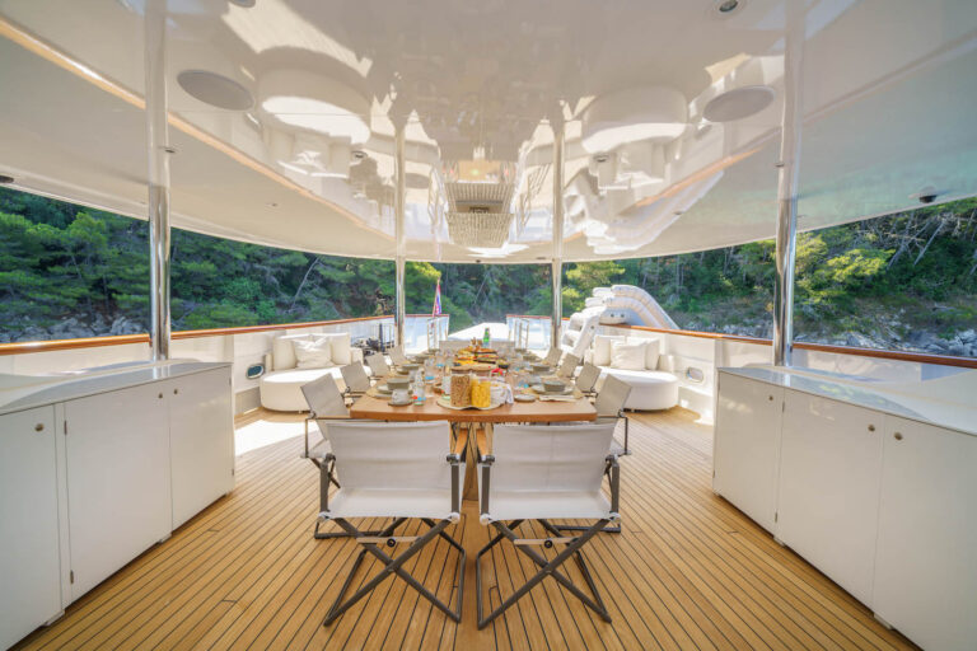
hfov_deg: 108.3
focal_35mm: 13
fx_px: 353
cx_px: 488
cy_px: 326
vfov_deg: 85.4
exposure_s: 1/160
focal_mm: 13
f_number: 5
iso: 100
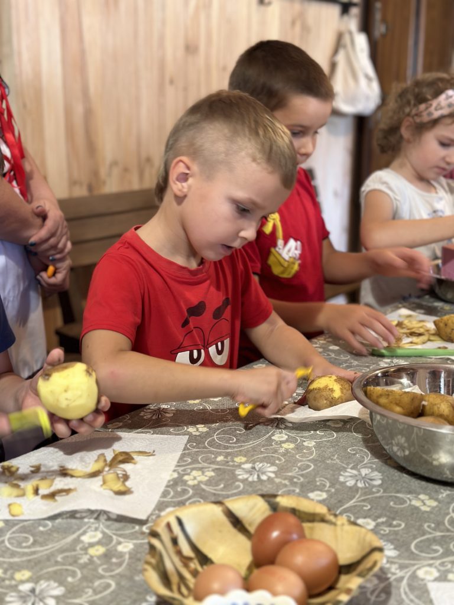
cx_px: 227
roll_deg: -1.1
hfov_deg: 30.3
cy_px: 302
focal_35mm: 48
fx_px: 839
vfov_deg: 39.7
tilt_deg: -14.0
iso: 250
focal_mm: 6.86
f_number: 1.78
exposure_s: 1/33
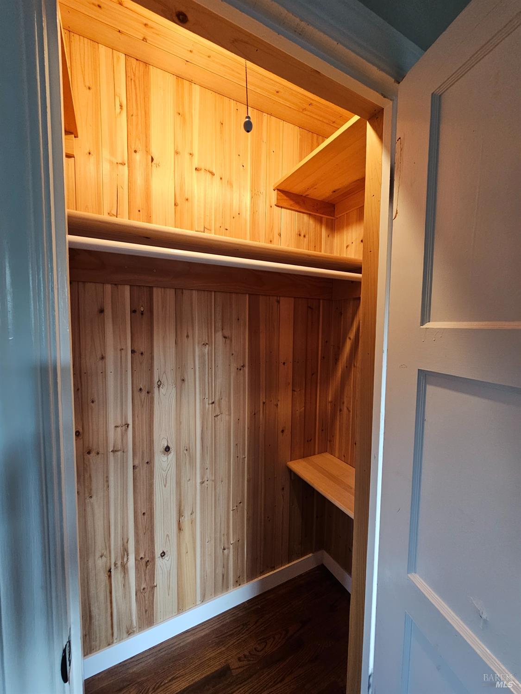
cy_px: 347
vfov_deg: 106.2
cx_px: 260
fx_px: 261
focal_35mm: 13
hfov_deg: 89.9
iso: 250
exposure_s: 1/60
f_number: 2.2
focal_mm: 2.2
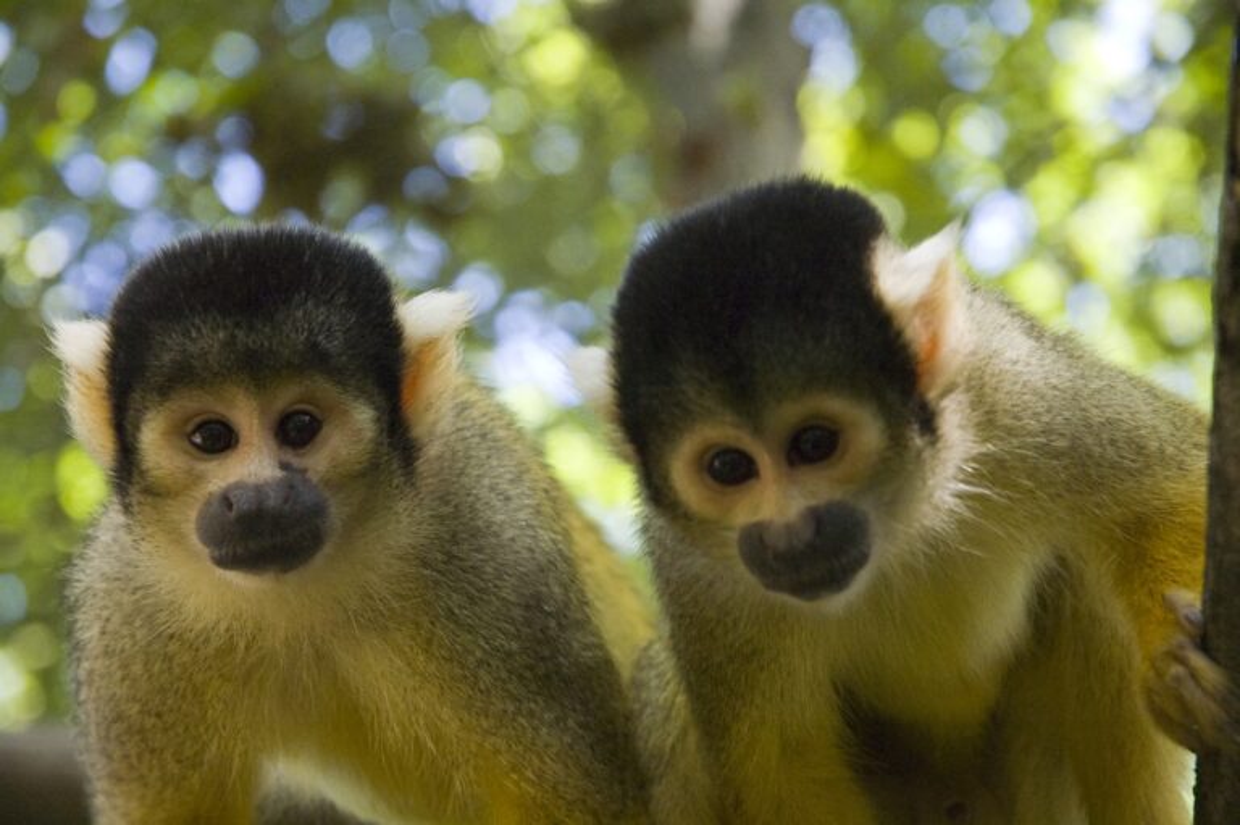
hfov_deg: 19.5
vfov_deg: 13.0
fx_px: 3614
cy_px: 412
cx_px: 620
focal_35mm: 105
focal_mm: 70
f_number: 5.6
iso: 800
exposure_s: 1/125
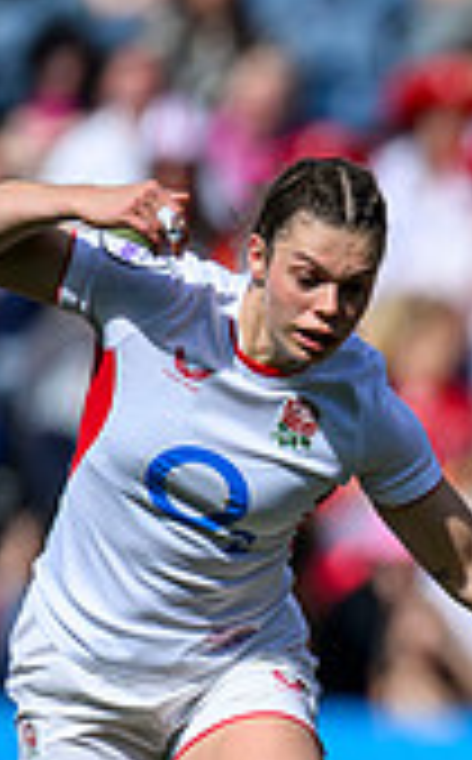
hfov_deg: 0.5
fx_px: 53700
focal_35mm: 2598
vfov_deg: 0.8
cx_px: 1344
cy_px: 726
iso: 500
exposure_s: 1/6400
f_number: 4
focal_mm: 560
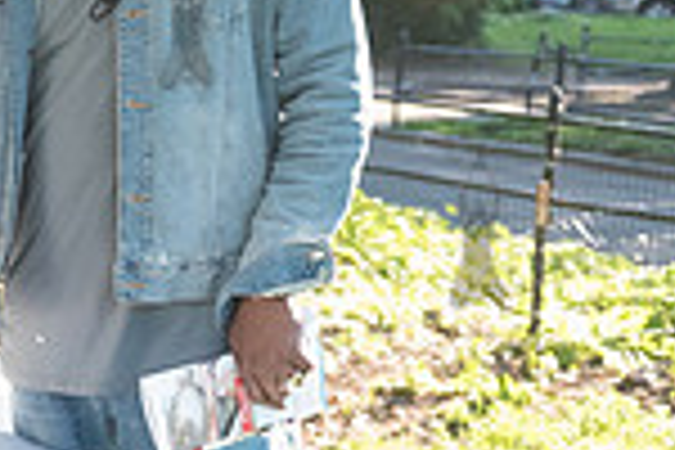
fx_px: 2100
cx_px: -396
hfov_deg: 16.3
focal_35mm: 112
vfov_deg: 12.2
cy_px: 227
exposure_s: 1/4000
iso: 4000
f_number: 2.8
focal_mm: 29
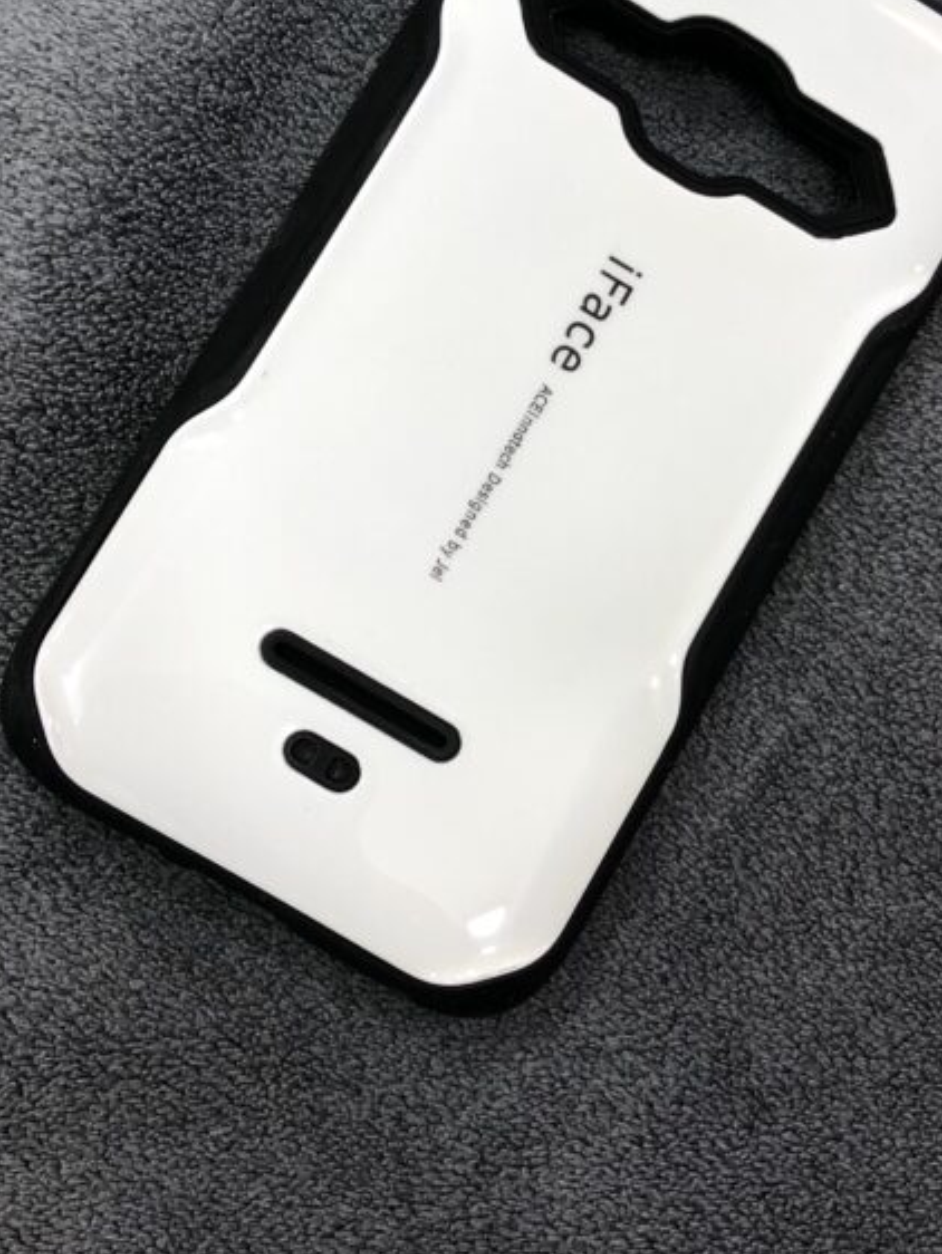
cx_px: 585
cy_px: 518
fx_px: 1849
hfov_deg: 28.5
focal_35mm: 51
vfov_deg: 37.4
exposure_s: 1/50
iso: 25
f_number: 1.8
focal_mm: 4
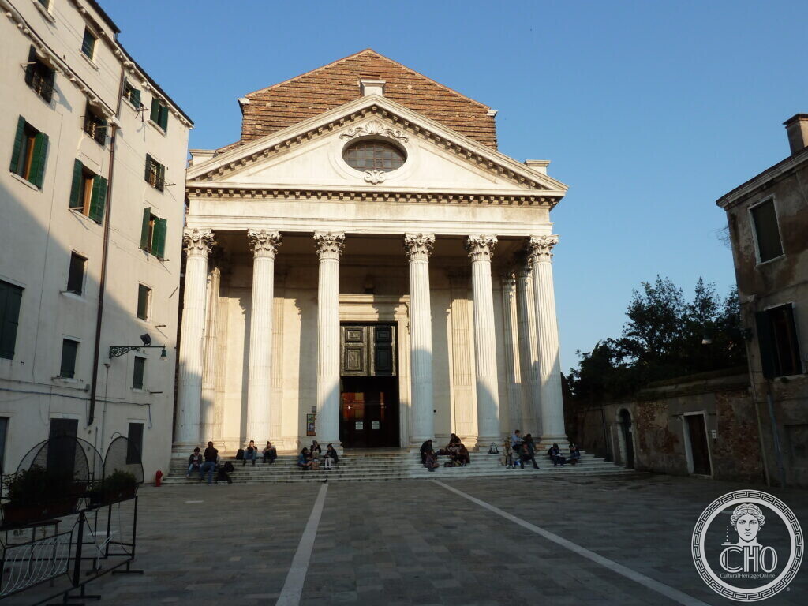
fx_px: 584
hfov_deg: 69.4
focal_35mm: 25
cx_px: 404
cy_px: 303
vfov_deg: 54.9
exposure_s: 1/400
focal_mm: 4.1
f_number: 4
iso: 80
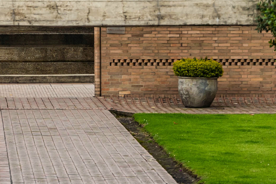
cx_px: -19
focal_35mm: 287
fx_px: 2201
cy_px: 33
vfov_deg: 4.8
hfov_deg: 7.1
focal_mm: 57
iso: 100
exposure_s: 1/500
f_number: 5.6
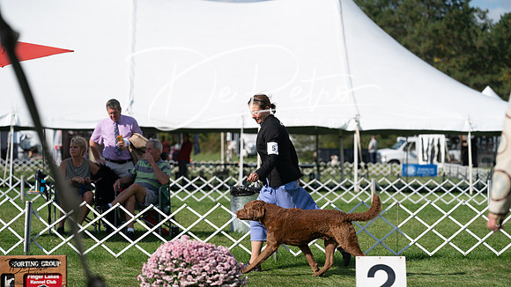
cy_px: 144
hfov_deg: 16.5
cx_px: 256
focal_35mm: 130
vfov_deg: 9.3
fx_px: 1760
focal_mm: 124
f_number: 4
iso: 100
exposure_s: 1/1250
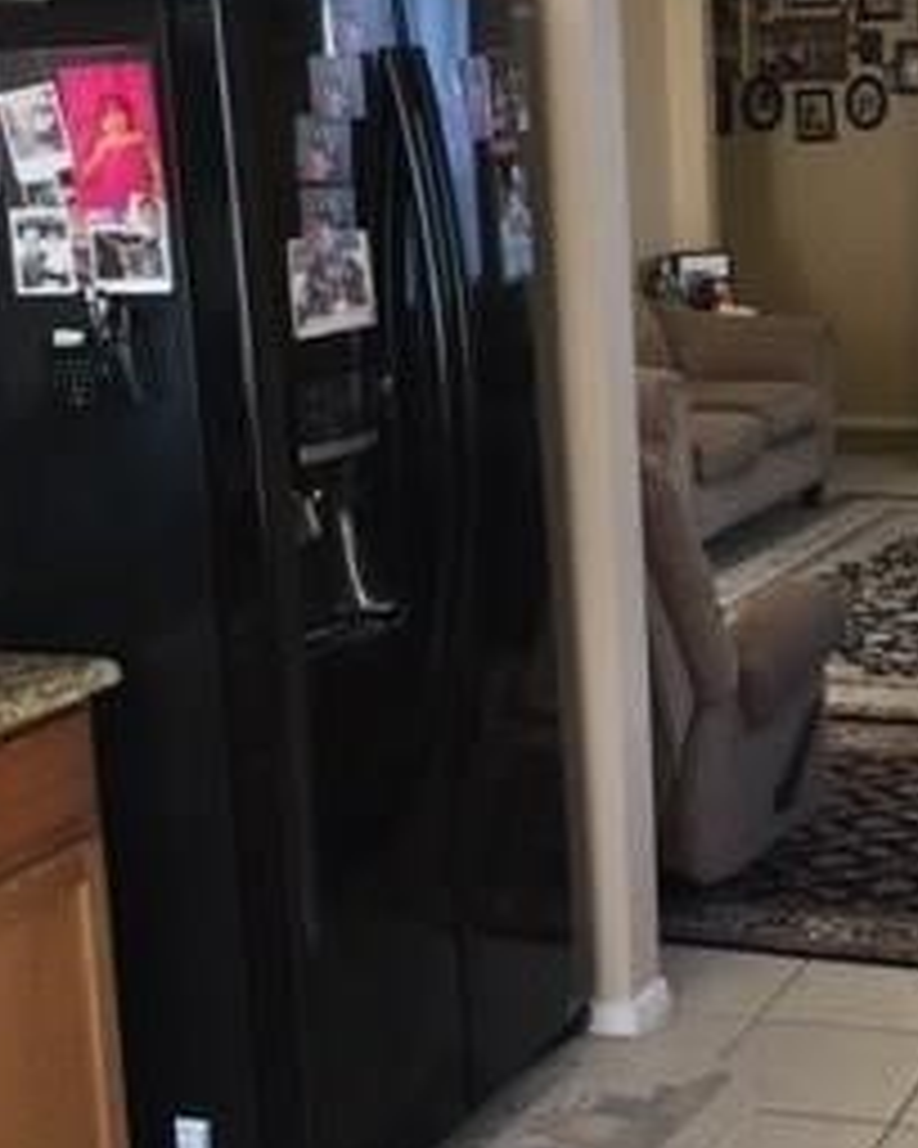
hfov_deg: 20.7
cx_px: 954
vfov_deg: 26.8
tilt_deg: -10.6
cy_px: 527
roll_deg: +1.0
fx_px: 2411
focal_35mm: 71
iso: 80
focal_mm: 4.15
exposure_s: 1/30
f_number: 2.2
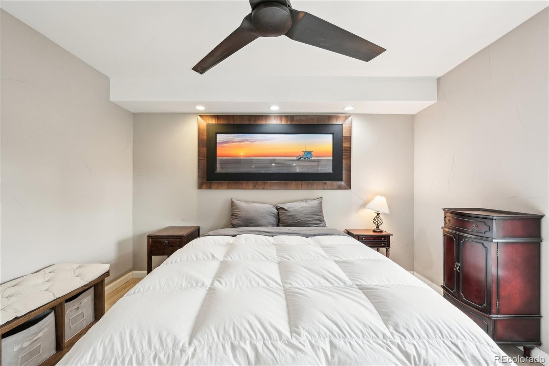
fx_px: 213
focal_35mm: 14
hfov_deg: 104.3
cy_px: 183
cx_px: 274
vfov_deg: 81.2
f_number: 8
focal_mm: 14
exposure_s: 1/15
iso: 320
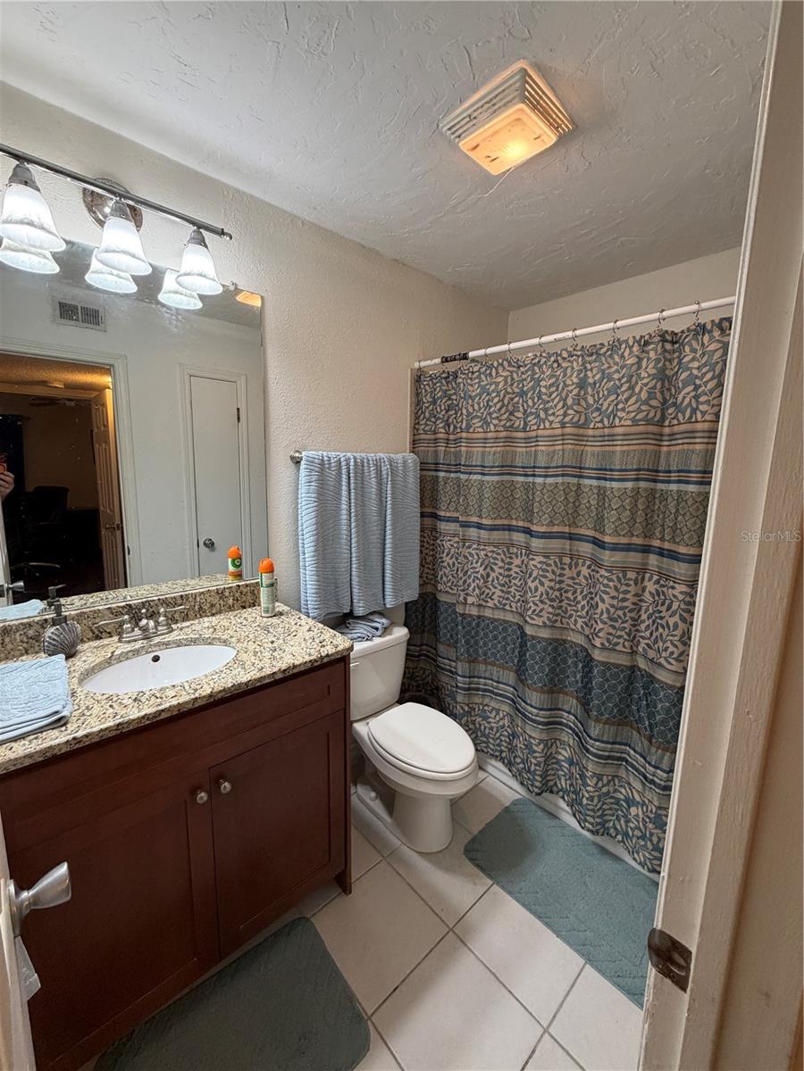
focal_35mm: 14
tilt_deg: -9.8
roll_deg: -1.3
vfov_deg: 102.1
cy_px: 536
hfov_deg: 85.7
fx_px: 434
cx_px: 402
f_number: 2.2
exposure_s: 1/60
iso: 200
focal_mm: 2.22
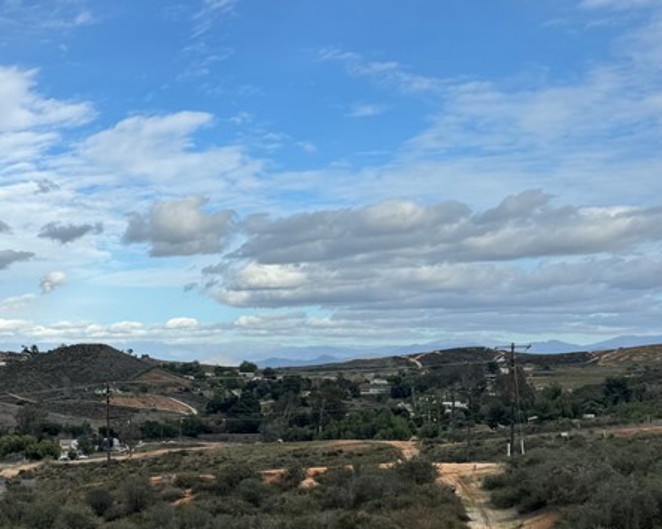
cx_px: -24
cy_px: 441
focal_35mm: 54
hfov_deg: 31.7
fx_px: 1058
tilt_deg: -3.1
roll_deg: -0.7
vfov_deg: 27.4
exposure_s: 1/3597
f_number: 1.78
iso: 80
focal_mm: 6.86
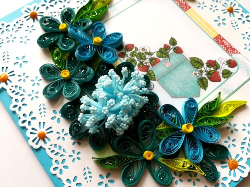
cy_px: 94
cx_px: 125
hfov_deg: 67.3
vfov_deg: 53.1
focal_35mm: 26
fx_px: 188
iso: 64
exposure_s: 1/100
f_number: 2.2
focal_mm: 3.83
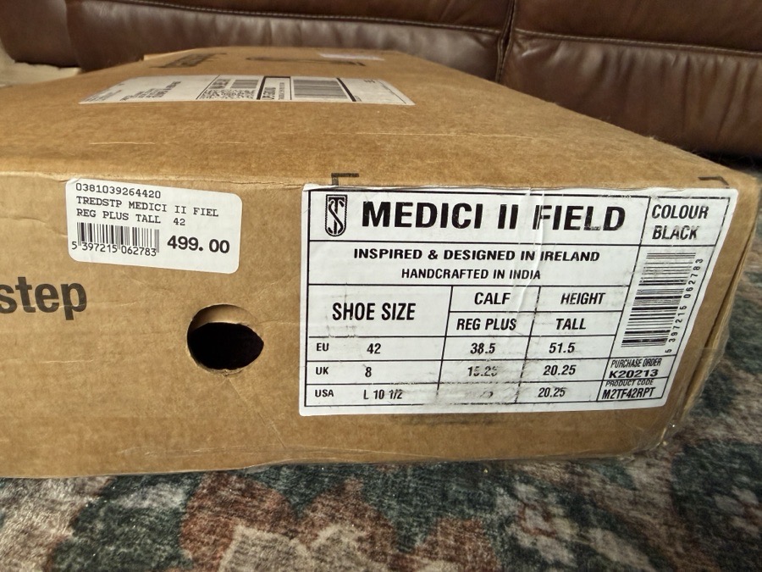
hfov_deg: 71.6
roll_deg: -4.2
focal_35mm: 24
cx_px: 381
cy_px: 286
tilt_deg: -24.1
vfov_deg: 56.8
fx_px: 528
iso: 320
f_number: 2.2
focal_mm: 2.22
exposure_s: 1/60
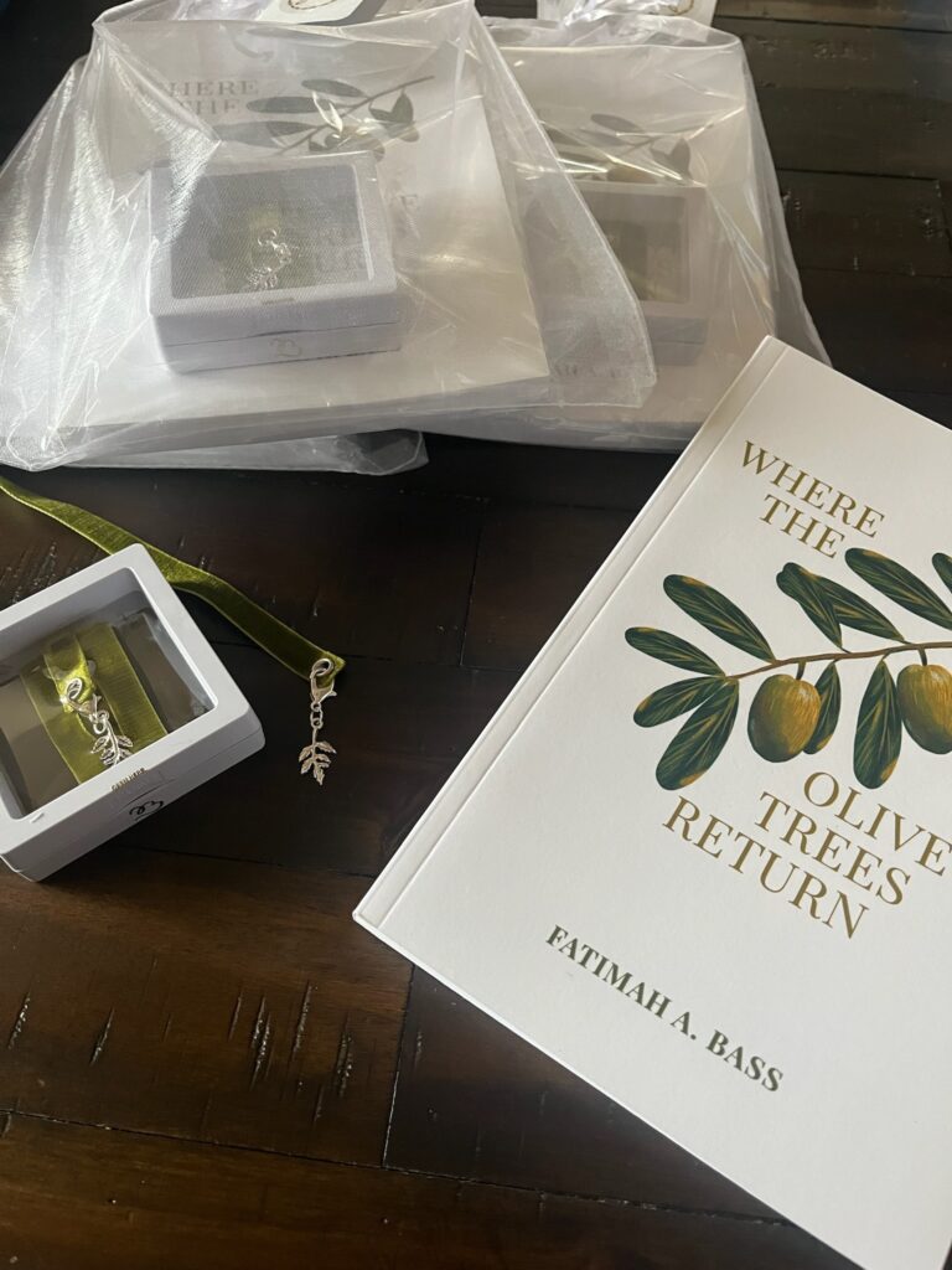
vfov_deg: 67.3
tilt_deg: -57.3
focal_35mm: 26
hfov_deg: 53.1
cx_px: 476
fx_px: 953
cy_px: 635
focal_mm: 5.1
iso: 400
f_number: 1.6
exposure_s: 1/60
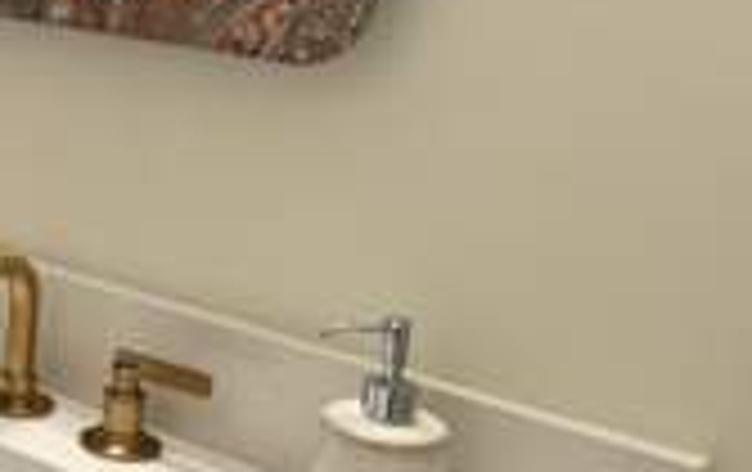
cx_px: -293
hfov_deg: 22.6
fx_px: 1622
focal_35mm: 79
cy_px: 236
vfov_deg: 16.6
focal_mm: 5.7
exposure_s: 1/60
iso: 100
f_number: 1.5
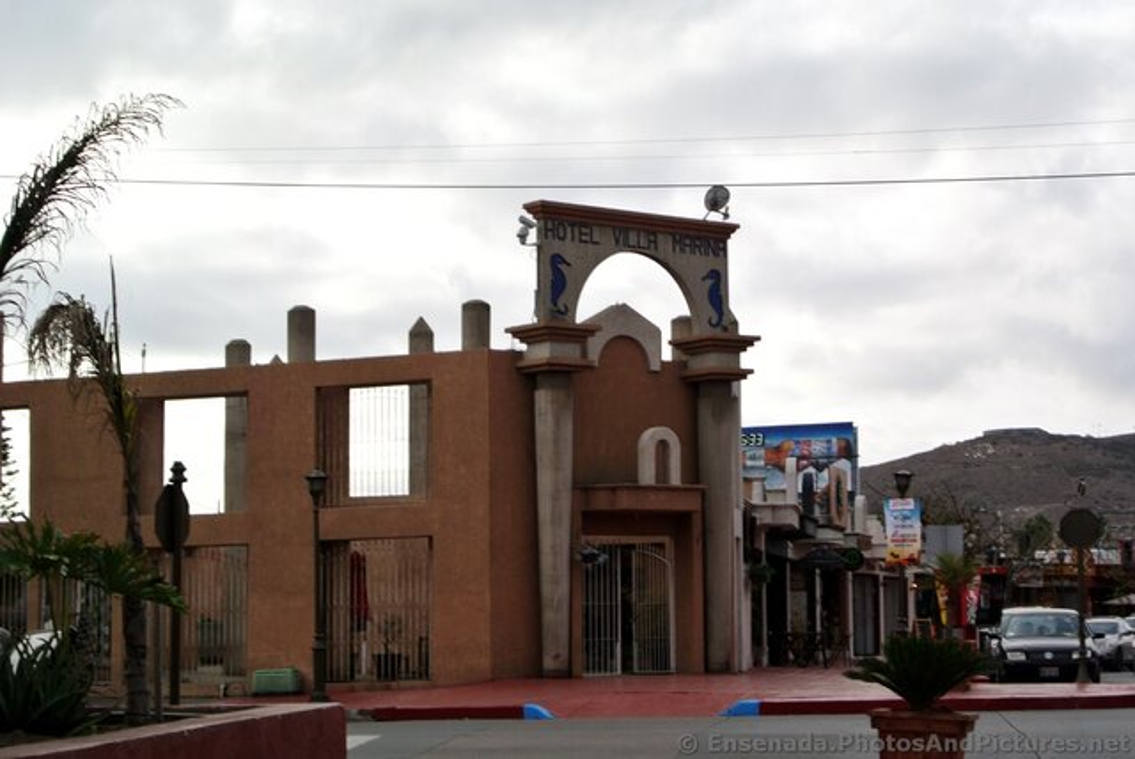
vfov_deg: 16.9
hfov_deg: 25.0
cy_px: 380
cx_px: 568
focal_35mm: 81
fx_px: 2556
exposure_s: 1/320
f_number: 5.6
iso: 100
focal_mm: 30
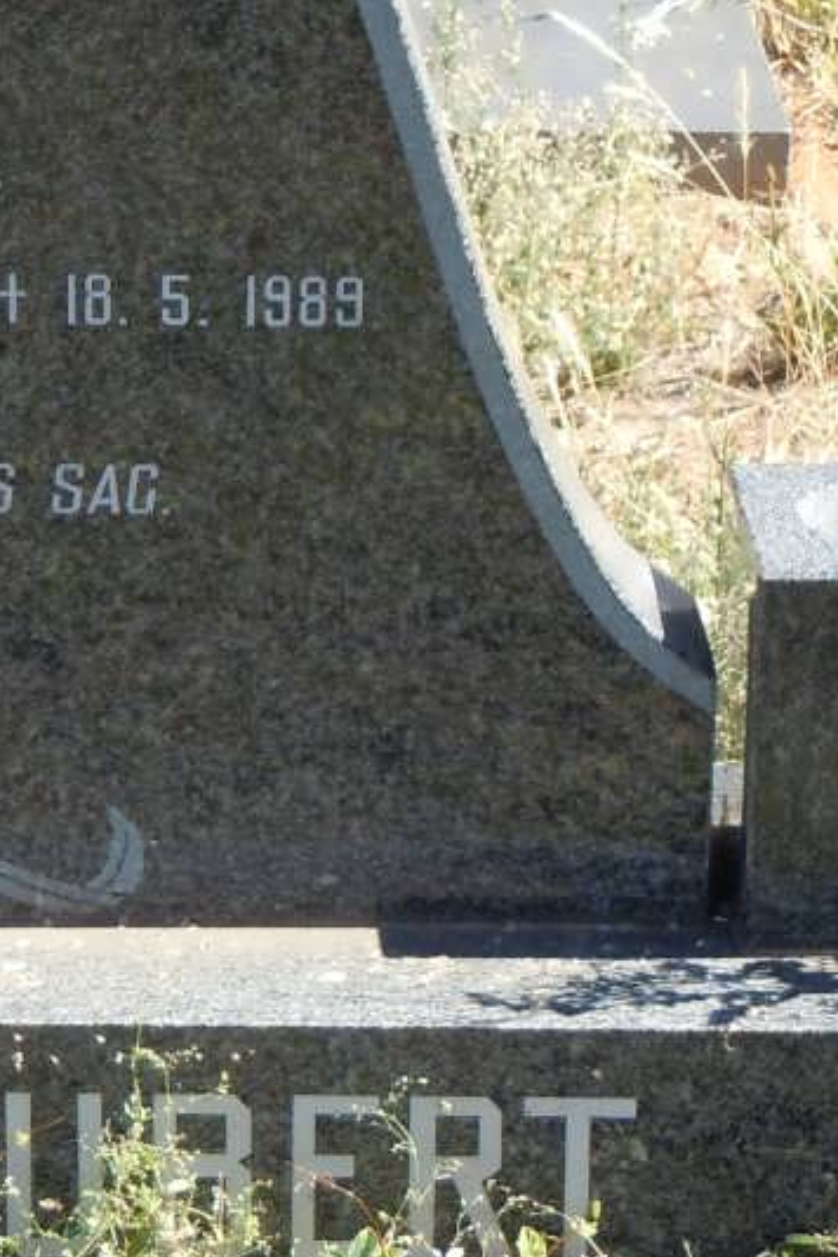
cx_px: 87
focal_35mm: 159
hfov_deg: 8.6
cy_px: 374
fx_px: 5551
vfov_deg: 12.9
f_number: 4.1
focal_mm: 12.2
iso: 200
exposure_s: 1/400
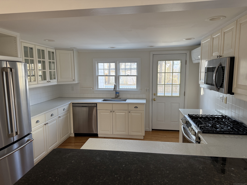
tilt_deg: -6.8
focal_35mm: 24
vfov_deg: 56.8
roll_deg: +0.4
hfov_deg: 71.6
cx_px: 124
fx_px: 171
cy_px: 92
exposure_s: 1/121
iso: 200
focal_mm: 6.76
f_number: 1.78
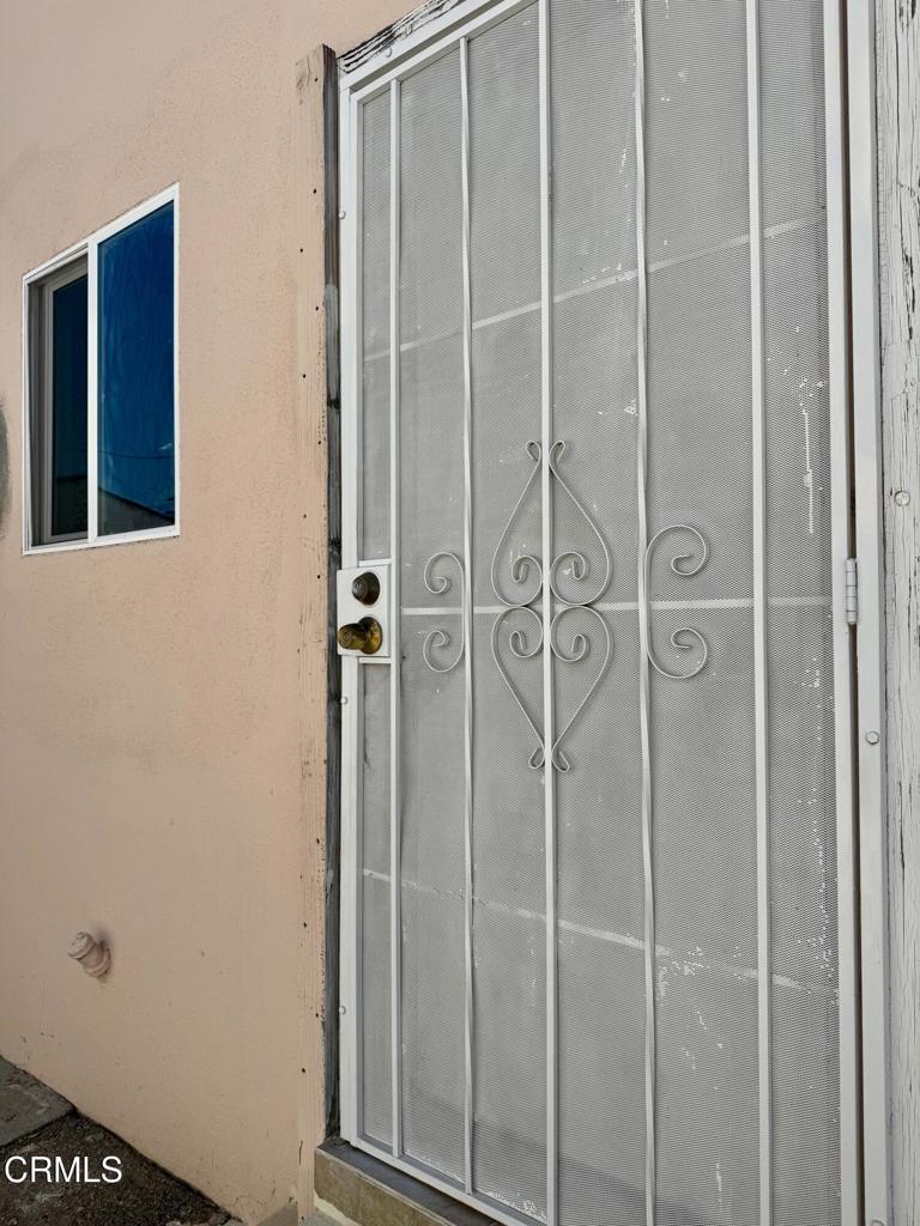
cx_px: 460
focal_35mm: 24
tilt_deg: +1.7
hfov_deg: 56.8
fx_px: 850
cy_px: 613
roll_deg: +0.2
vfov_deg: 71.6
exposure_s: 1/6173
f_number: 1.78
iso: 80
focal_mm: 6.76
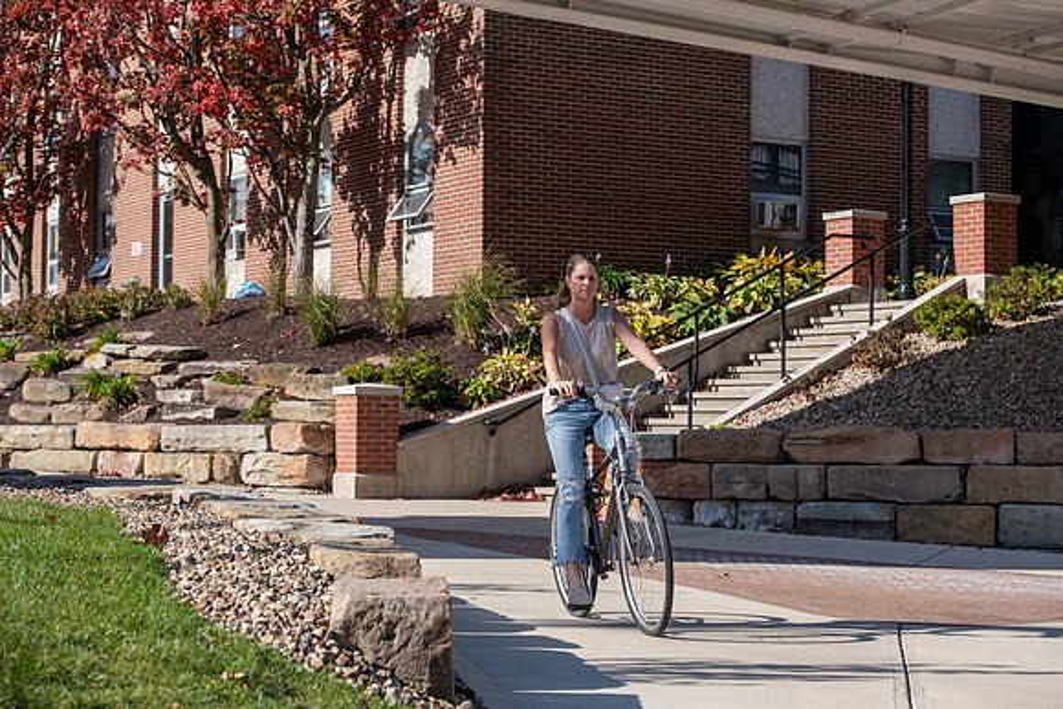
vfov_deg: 19.5
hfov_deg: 28.8
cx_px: 532
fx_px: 2067
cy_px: 354
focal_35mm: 70
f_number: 5.6
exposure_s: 1/640
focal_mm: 70
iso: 160
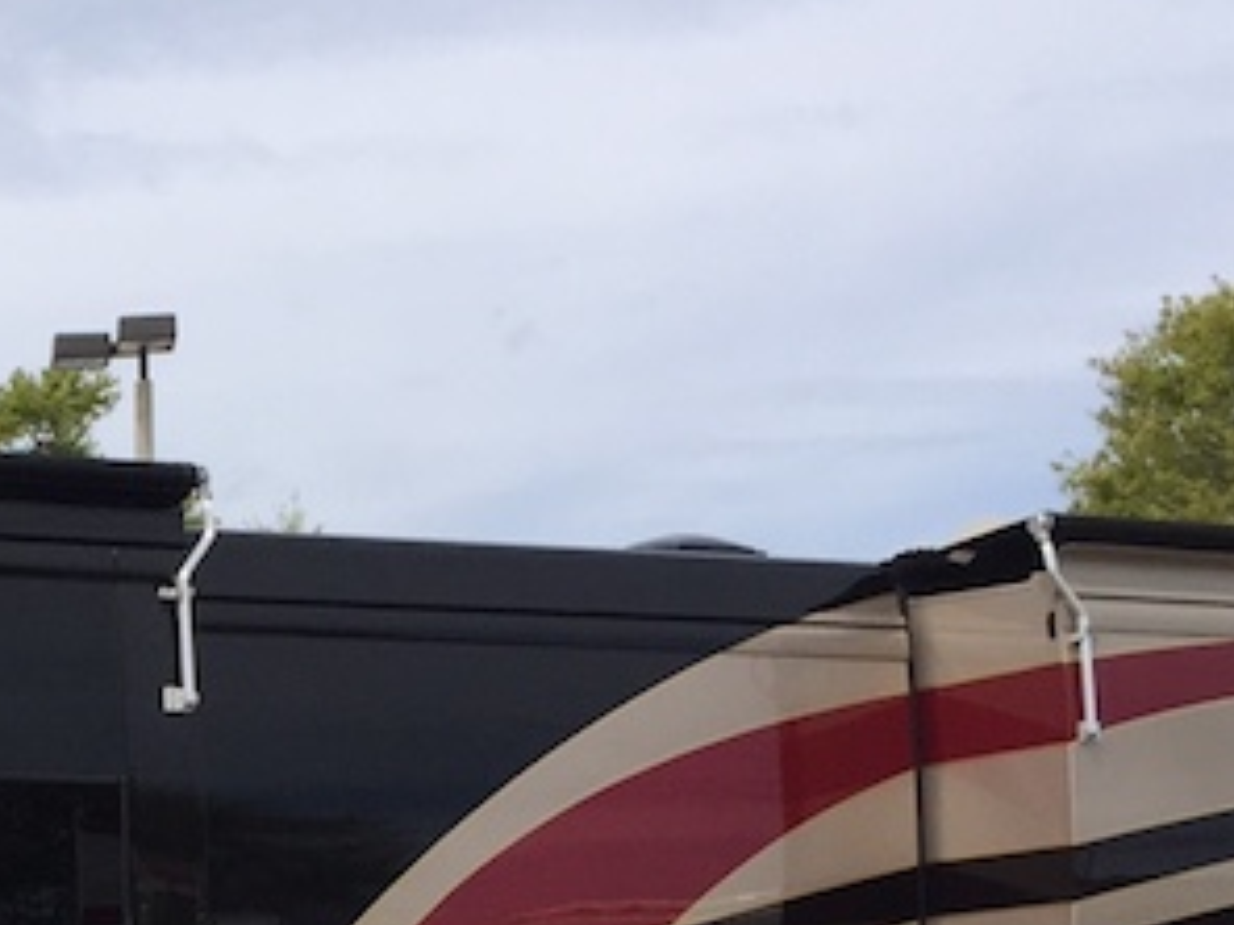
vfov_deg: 14.2
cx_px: -467
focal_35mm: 98
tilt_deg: +0.9
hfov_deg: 18.3
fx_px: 3494
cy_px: 1325
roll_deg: -1.5
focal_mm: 4.15
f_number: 2.2
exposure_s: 1/2326
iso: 32
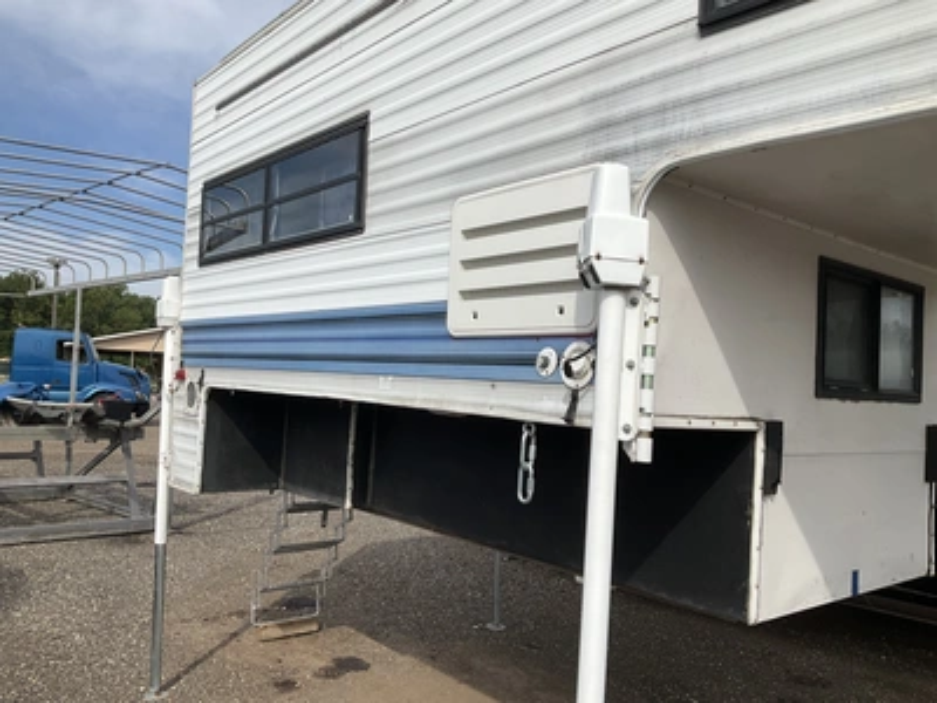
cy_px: 352
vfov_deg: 48.2
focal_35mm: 29
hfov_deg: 61.7
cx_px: 468
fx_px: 785
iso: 25
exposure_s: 1/1912
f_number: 1.8
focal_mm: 3
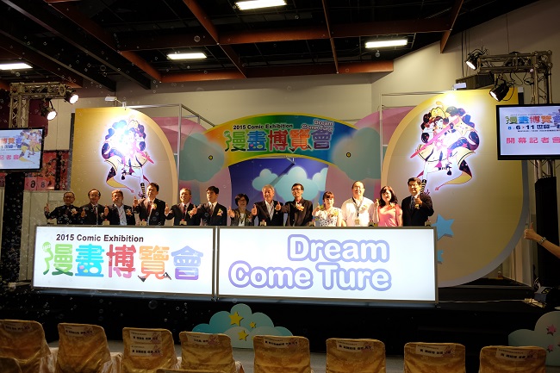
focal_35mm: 30
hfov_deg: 61.9
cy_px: 186
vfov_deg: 43.6
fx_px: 467
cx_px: 280
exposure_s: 1/60
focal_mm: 20.1
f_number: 3.6
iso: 400
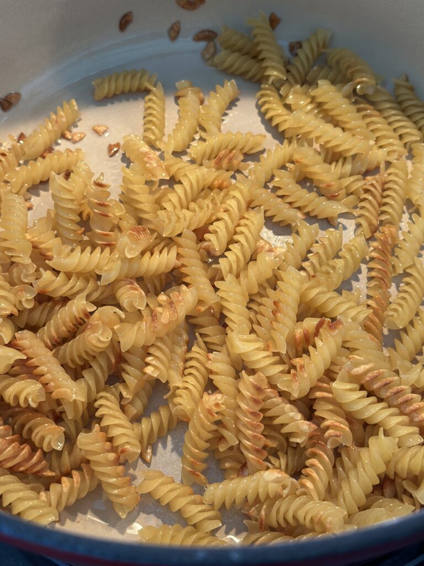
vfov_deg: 39.7
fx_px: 784
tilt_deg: -62.3
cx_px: 212
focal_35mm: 48
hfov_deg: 30.3
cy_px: 283
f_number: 1.78
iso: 320
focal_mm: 6.86
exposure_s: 1/40
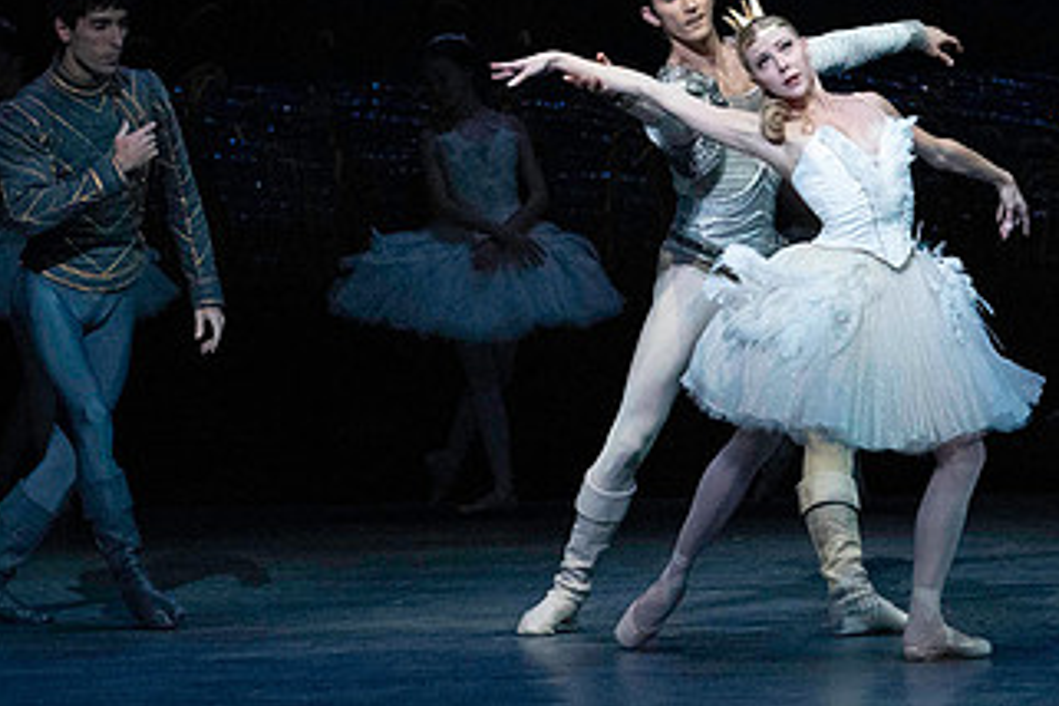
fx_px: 10619
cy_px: 190
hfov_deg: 5.7
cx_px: 762
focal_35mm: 361
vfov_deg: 3.8
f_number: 5
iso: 25600
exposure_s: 1/400
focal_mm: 200
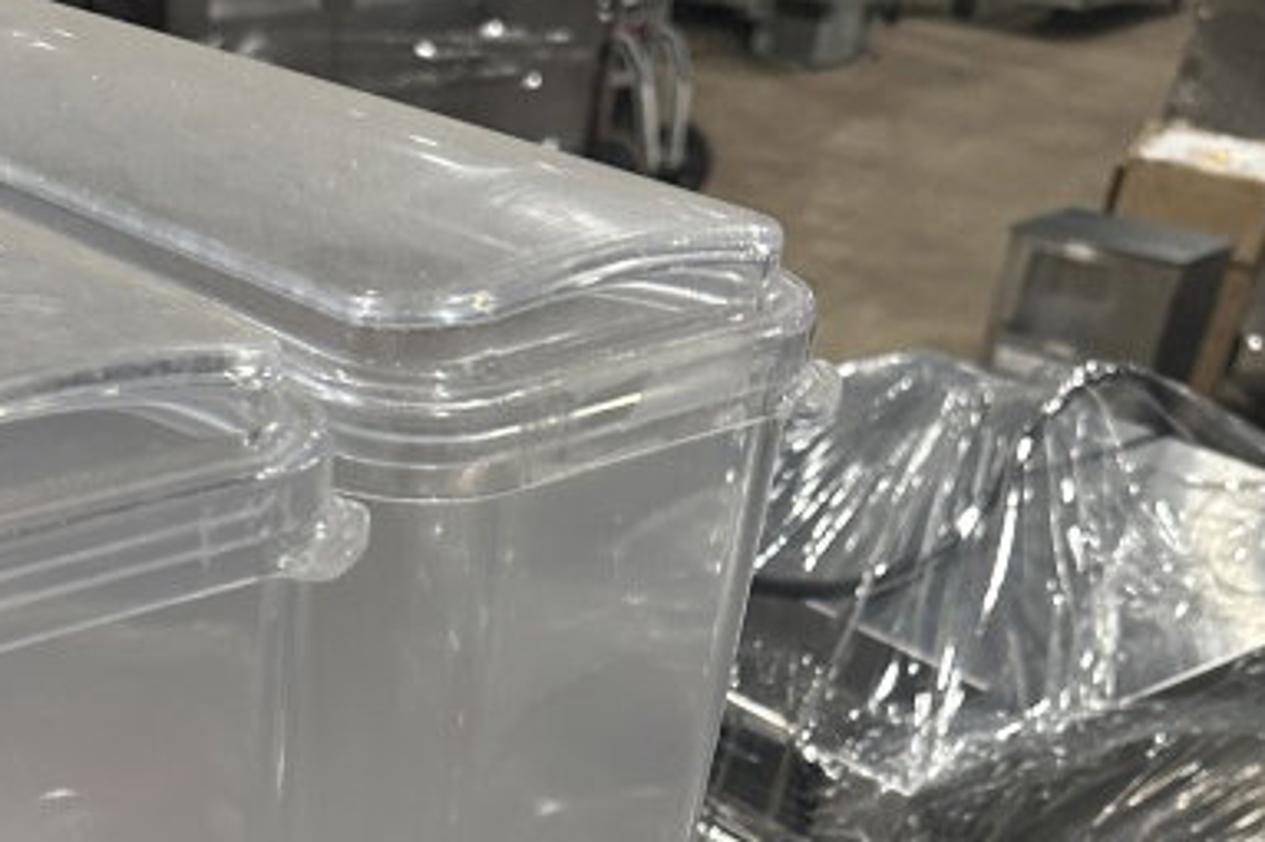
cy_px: 1207
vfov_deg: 21.9
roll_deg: -10.0
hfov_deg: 36.4
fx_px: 1861
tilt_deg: -33.0
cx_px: 281
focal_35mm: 53
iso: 250
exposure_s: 1/102
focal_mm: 6.86
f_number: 1.78
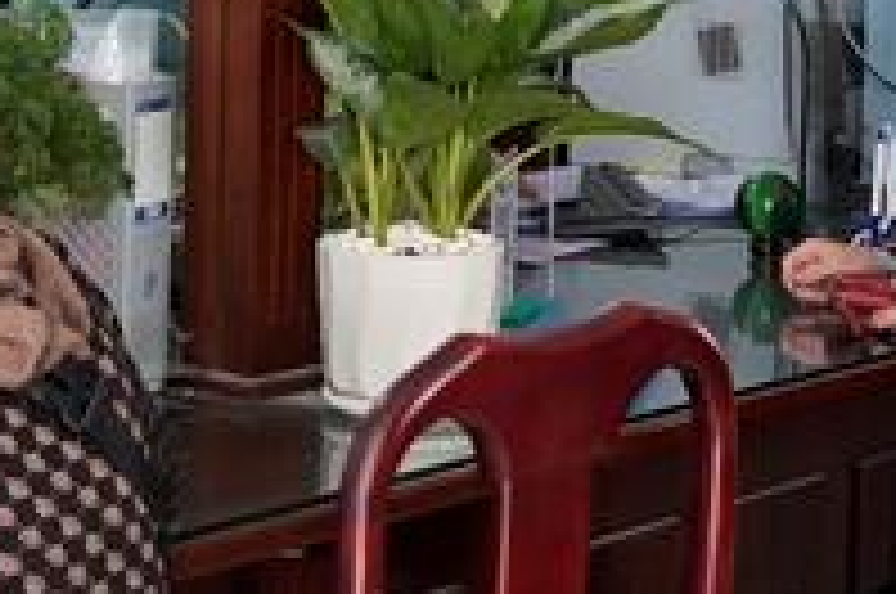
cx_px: 374
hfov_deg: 14.2
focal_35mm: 145
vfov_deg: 9.3
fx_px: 3603
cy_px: -128
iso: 1250
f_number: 4
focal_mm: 24
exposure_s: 1/160
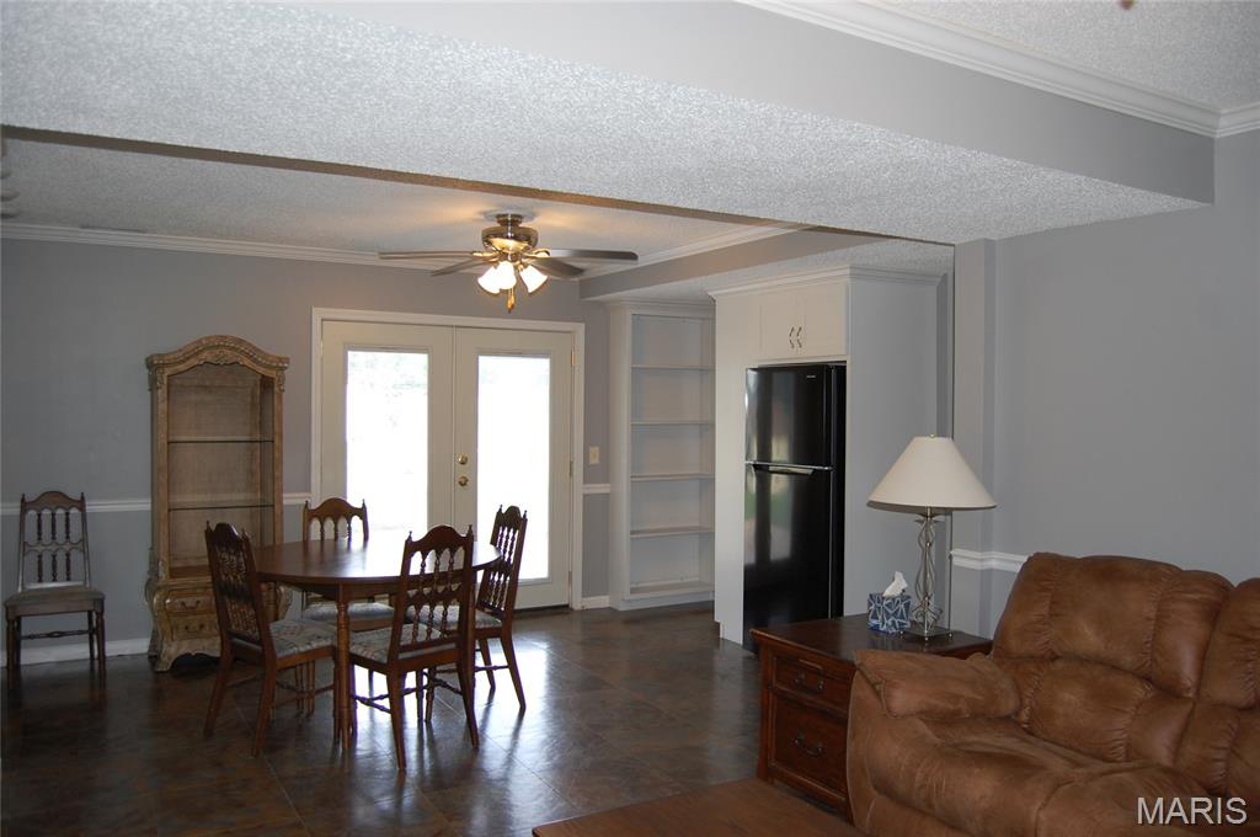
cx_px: 630
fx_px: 944
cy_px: 418
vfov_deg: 47.8
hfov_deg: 67.4
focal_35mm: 27
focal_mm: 18
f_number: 3.5
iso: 400
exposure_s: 1/100
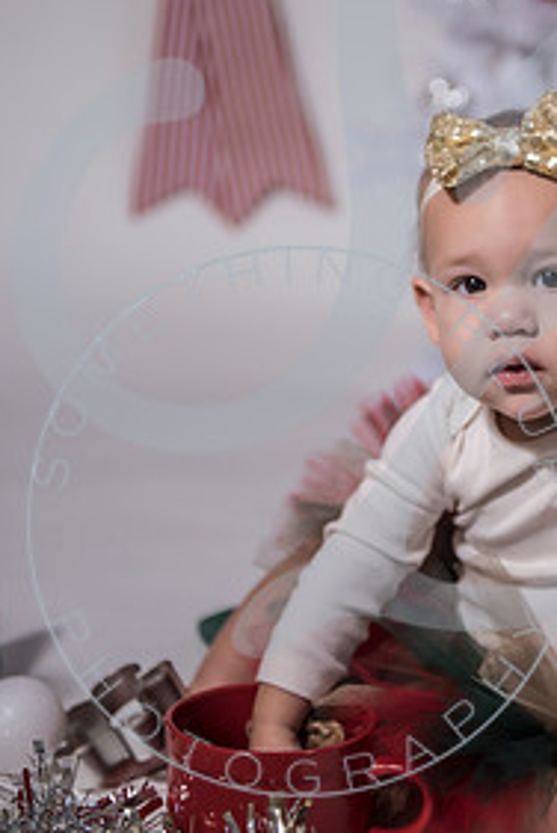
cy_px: 296
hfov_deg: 14.2
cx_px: 436
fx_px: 2222
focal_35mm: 96
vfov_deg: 21.2
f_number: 2.8
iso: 100
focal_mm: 60
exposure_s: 1/125
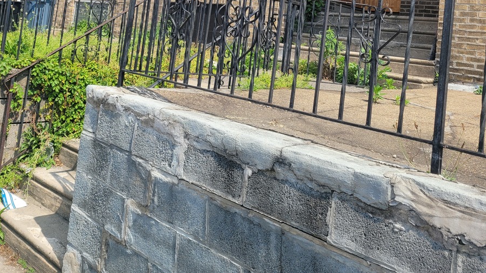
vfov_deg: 28.7
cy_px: -17
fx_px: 490
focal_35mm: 38
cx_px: 242
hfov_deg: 52.8
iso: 40
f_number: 1.8
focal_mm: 5.4
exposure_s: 1/1814
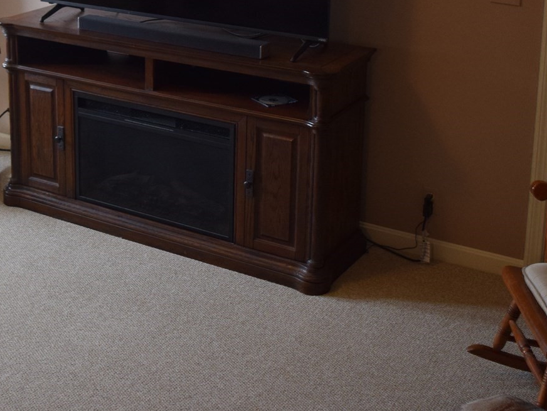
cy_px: 8
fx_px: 964
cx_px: 119
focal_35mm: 61
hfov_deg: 31.0
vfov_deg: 23.1
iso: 720
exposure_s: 1/60
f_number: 4
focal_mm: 18
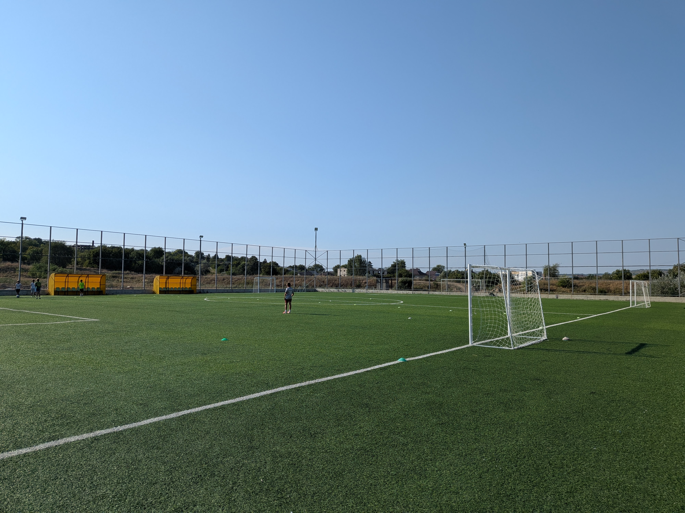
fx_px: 475
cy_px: 256
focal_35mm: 24
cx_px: 342
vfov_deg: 56.8
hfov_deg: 71.6
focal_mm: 4.53
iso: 24
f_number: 1.7
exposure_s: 1/1976
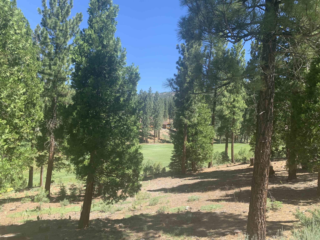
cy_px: 120
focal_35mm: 26
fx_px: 240
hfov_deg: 67.3
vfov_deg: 53.1
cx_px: 160
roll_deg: -1.8
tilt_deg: -2.2
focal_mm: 4.25
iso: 25
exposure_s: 1/687
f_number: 1.8
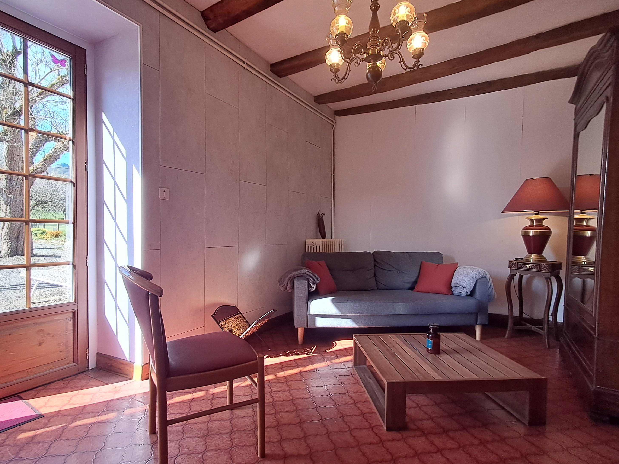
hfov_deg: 87.7
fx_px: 322
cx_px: 296
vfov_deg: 71.5
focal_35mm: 18
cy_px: 249
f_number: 2.2
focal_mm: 1.64
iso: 40
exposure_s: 1/100
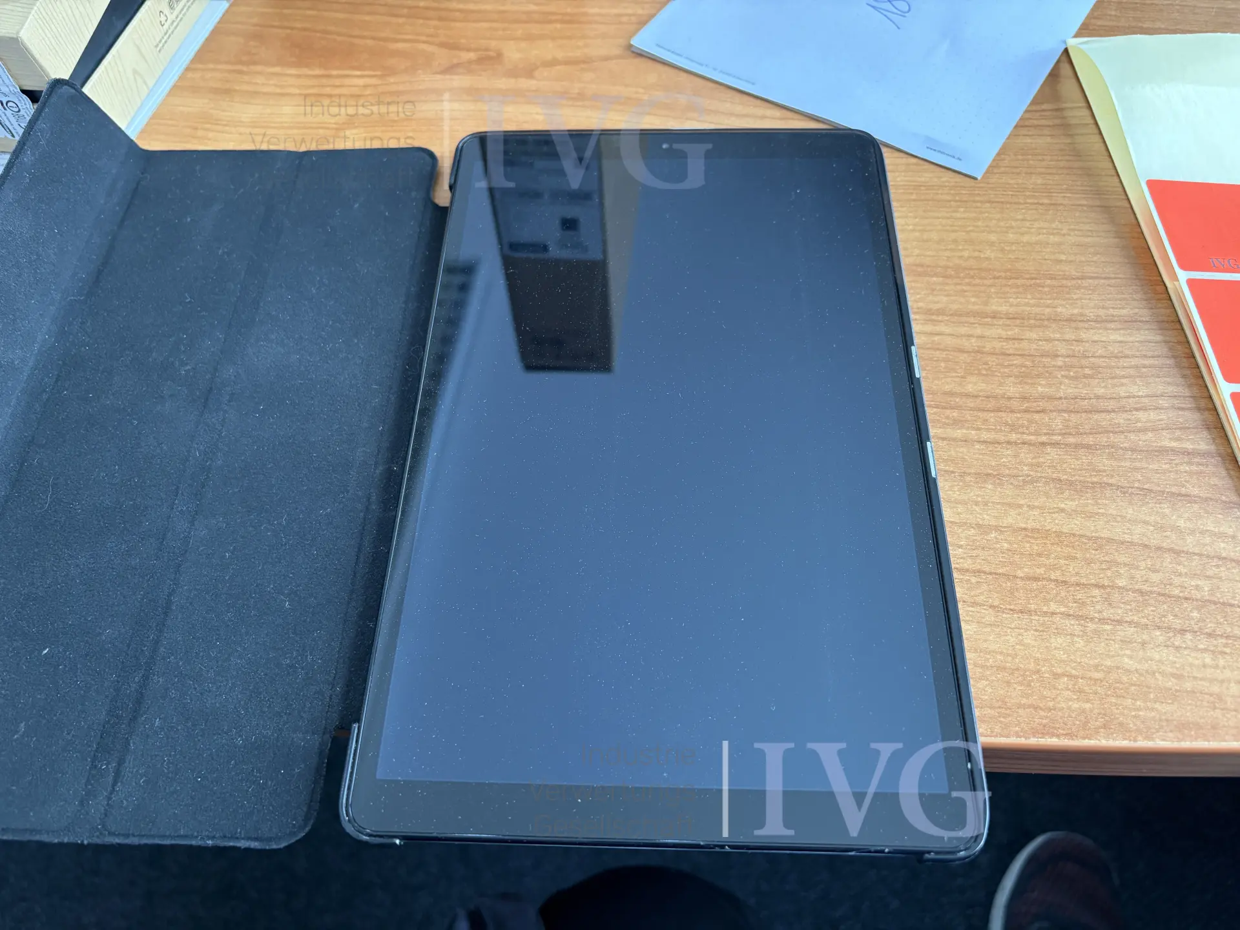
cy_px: 465
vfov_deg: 53.1
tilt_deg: -58.5
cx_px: 620
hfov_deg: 67.3
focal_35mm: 26
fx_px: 931
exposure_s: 1/60
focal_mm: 5.96
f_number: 1.6
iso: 200
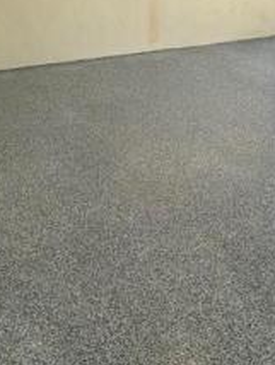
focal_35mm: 47
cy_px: 329
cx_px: 166
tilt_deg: -41.6
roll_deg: +0.5
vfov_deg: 37.7
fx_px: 497
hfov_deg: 30.9
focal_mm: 2.22
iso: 64
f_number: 2.2
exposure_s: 1/121
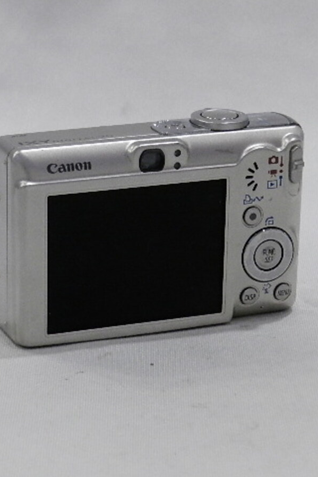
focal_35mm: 139
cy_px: 238
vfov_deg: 14.8
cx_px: 154
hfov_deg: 9.9
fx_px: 1841
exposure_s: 1/100
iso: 800
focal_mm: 17.7
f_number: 4.6
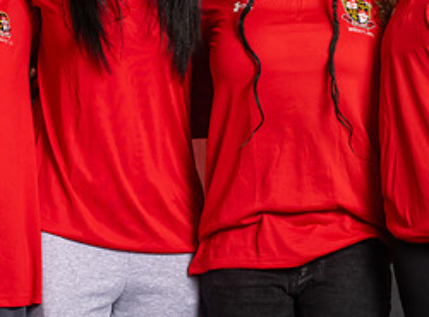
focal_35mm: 258
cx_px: 190
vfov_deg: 5.7
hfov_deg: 7.7
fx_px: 3182
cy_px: 228
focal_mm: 70
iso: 200
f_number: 5.6
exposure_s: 1/80
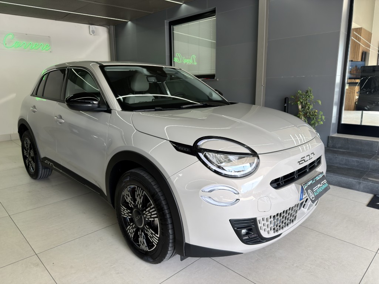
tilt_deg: -11.8
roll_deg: +1.3
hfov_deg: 71.6
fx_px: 263
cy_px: 142
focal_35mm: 24
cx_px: 190
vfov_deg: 56.8
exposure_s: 1/100
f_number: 1.78
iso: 64
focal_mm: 6.76
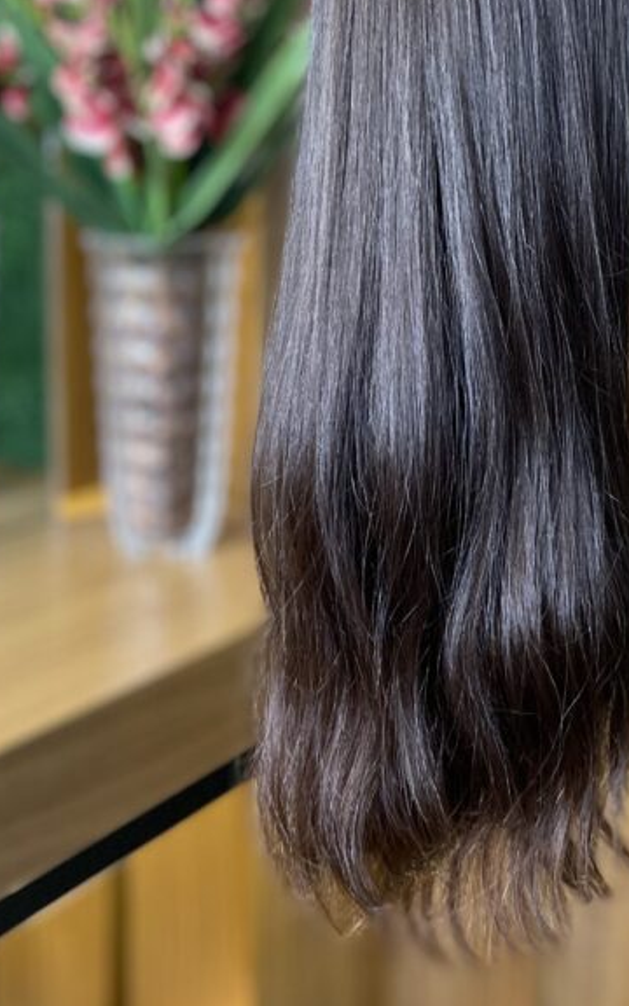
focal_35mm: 49
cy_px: 299
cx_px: 453
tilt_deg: -5.5
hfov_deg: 26.1
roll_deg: -0.8
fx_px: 1344
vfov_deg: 40.3
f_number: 1.6
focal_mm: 4.2
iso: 200
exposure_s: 1/60
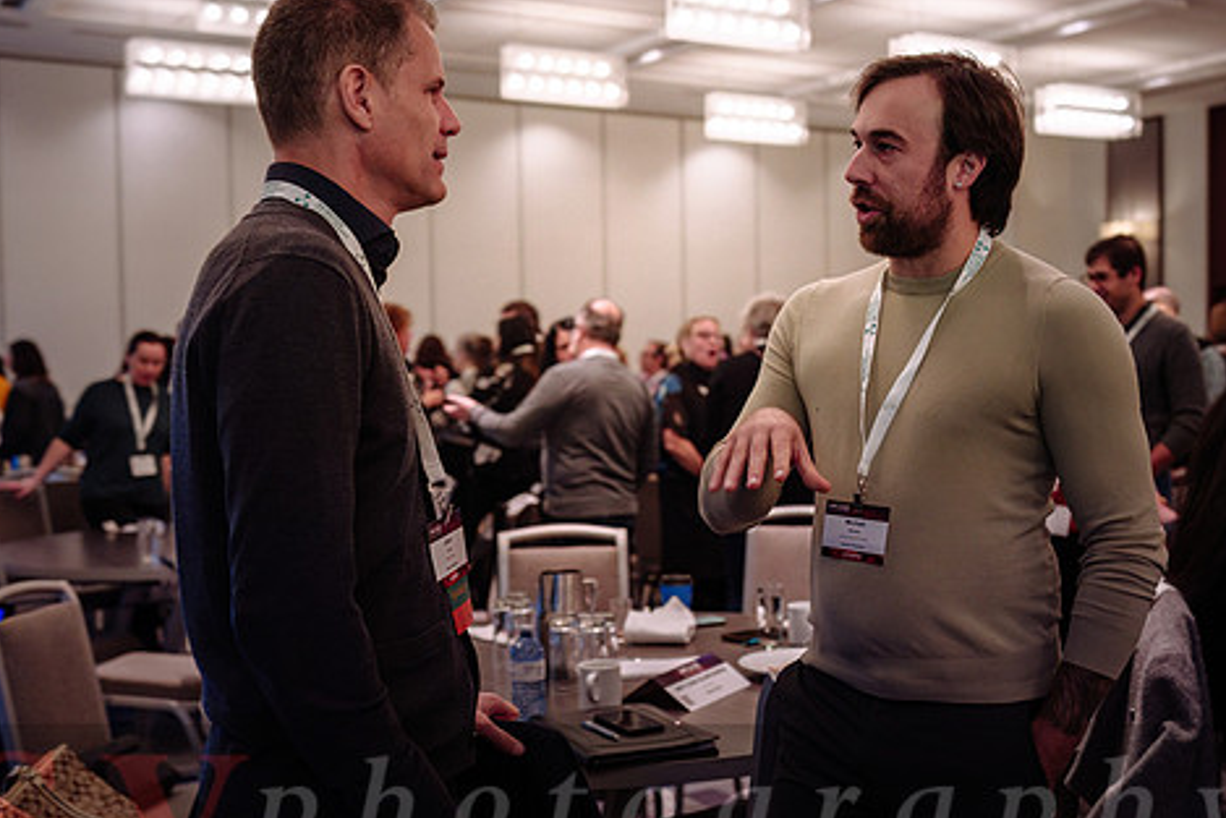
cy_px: 453
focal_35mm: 46
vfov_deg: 29.2
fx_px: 1567
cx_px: 716
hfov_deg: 42.6
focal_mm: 35
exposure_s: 1/100
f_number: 2.8
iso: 1600
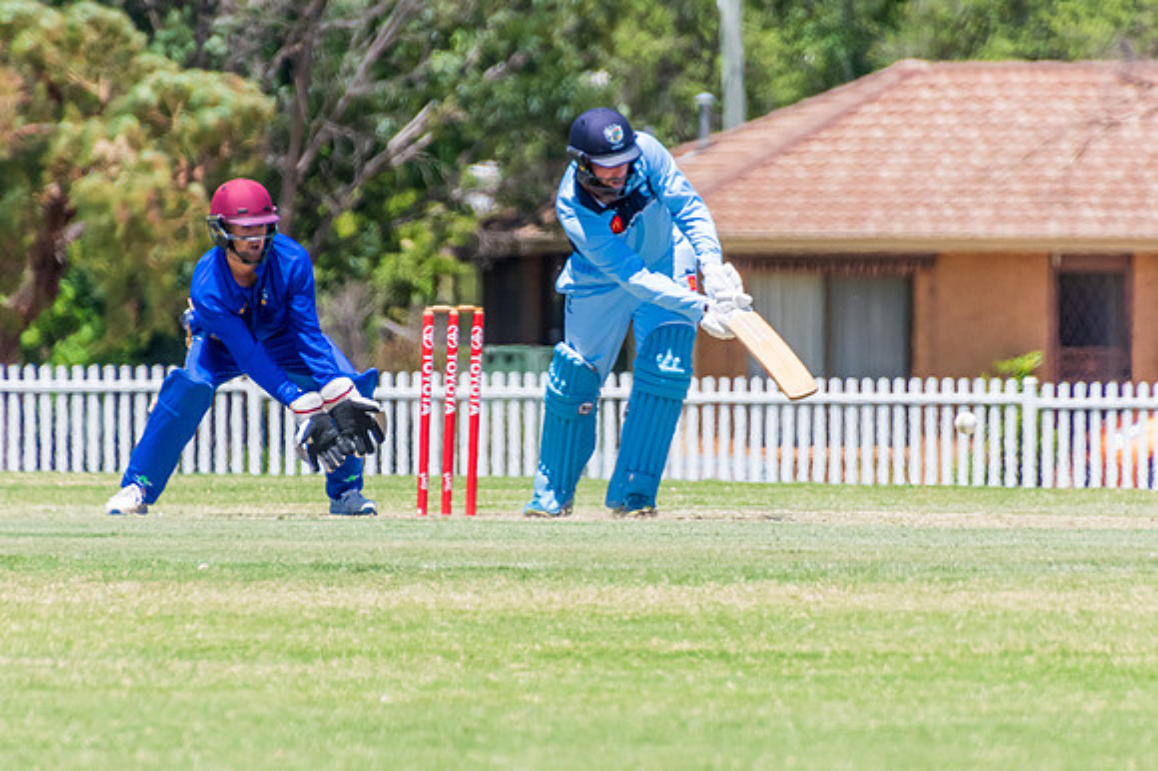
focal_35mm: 840
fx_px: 27014
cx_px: 581
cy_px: 317
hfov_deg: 2.5
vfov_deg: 1.6
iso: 400
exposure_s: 1/2000
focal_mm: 400
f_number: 6.3
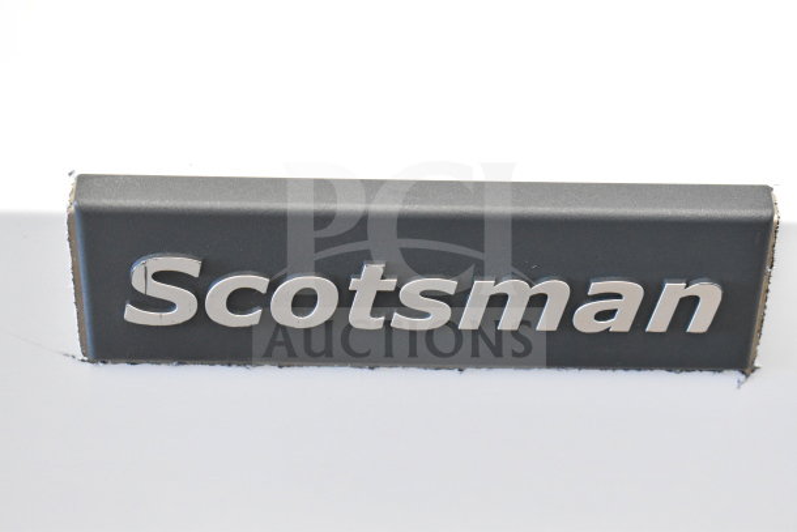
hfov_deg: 24.6
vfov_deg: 16.6
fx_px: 1827
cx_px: 398
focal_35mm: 82
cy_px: 266
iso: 5000
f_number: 5.6
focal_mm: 55
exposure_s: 1/100
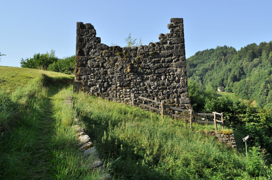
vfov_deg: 38.8
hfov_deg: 55.9
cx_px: 138
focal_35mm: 34
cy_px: 87
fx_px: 257
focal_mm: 22
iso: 200
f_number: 9
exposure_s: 1/320
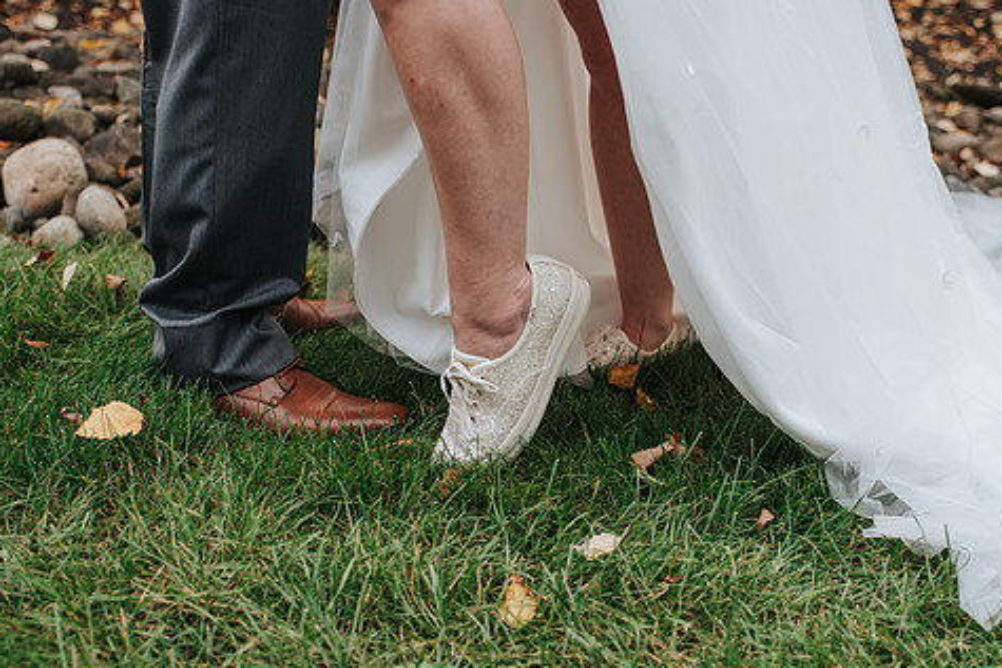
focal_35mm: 48
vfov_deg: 28.1
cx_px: 496
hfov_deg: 41.1
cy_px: 340
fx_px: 1336
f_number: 2.8
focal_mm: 35
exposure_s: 1/640
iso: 100
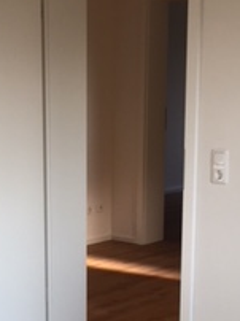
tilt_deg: -14.5
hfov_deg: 16.0
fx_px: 852
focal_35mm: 92
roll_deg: +0.0
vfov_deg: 21.0
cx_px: 103
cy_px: 277
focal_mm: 4.15
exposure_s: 1/100
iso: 40
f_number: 2.2
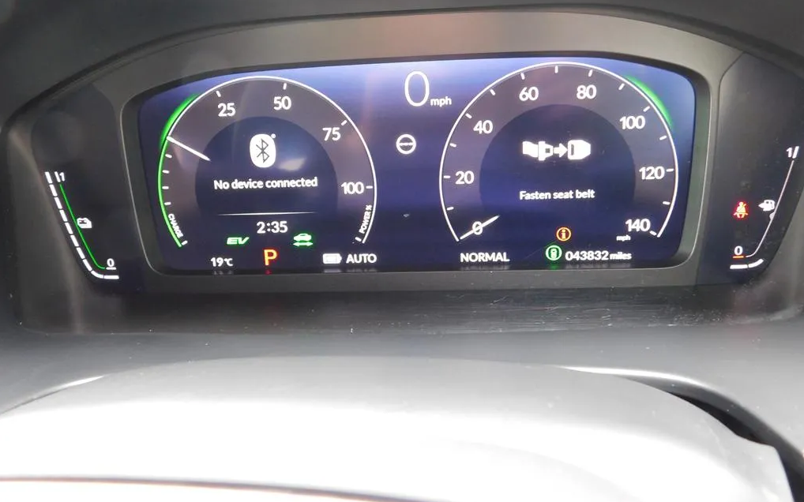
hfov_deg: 59.7
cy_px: 239
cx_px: 401
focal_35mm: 32
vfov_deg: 39.4
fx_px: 701
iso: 400
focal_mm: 5.3
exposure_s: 1/15
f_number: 3.2
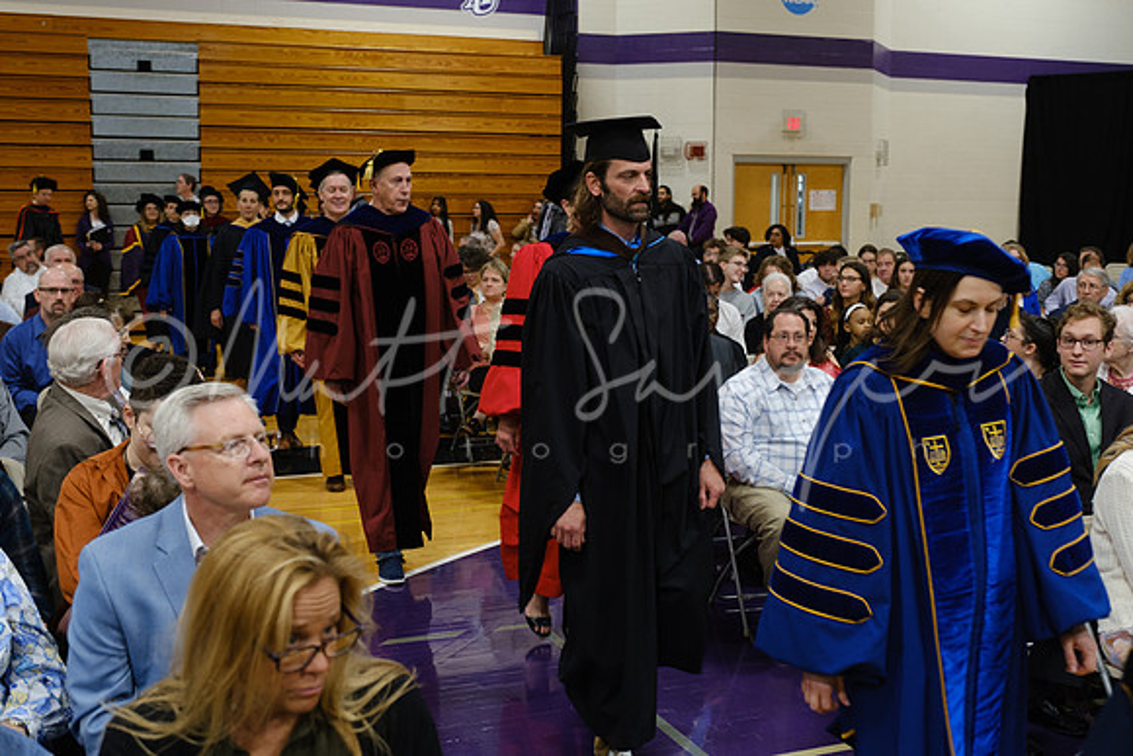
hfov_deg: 46.4
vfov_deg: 31.9
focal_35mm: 42
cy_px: 378
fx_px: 1322
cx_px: 566
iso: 1250
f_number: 3.2
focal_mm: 28.3
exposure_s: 1/100
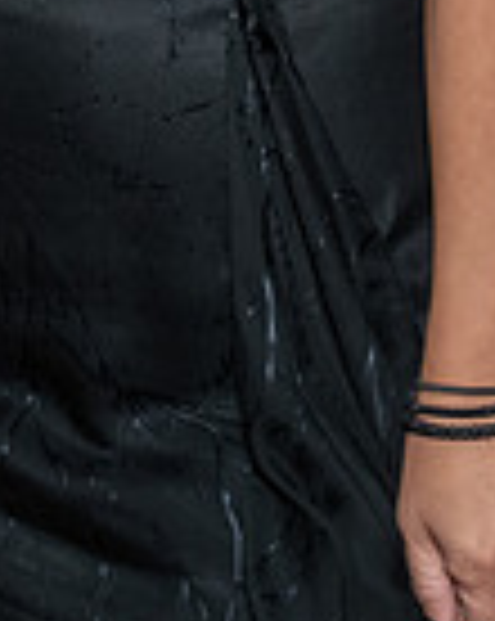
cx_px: 348
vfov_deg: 9.8
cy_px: -547
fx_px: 3414
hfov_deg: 8.3
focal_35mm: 186
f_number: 6.3
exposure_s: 1/250
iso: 500
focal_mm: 22
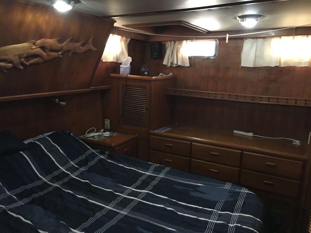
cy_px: 116
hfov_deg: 61.7
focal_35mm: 29
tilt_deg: -10.1
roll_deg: -1.5
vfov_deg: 48.2
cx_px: 156
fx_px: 261
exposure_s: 1/15
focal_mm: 4.15
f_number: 2.2
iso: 400
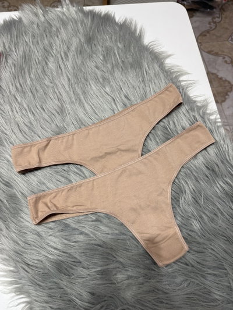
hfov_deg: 56.8
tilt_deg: -69.8
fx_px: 215
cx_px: 116
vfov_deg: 71.6
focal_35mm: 24
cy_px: 155
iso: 200
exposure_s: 1/100
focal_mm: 6.76
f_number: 1.78
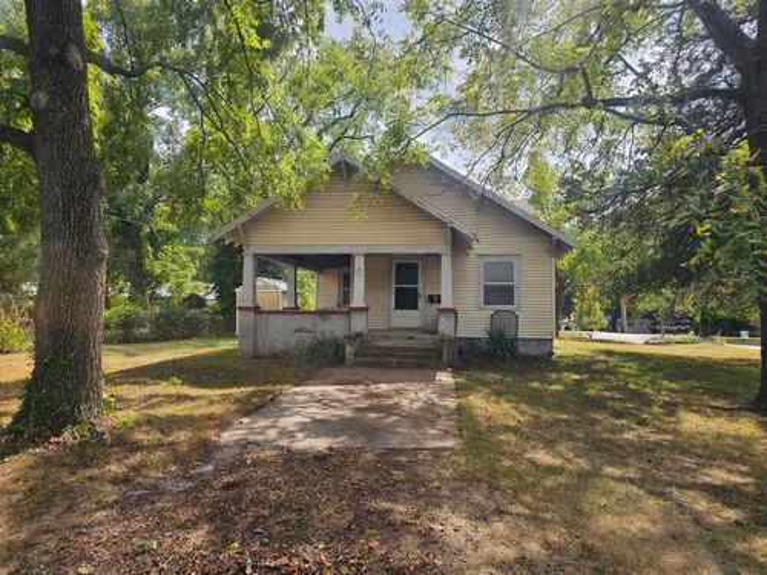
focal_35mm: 23
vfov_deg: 58.9
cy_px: 288
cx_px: 384
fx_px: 510
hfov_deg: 73.9
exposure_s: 1/417
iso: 10
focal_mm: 6.3
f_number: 1.7
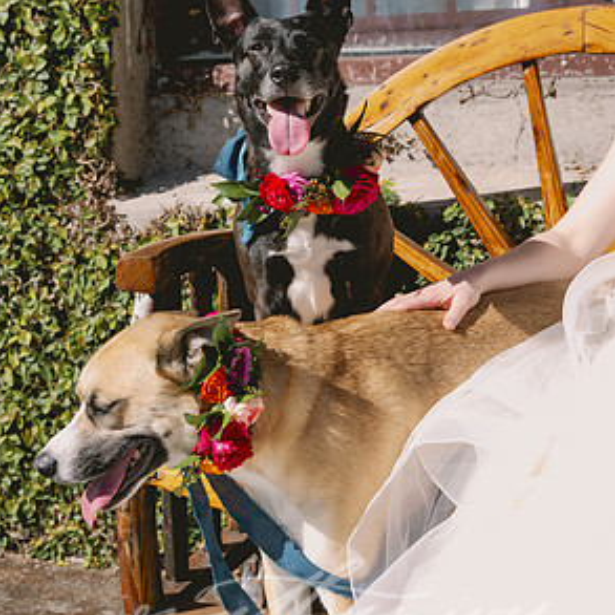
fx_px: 1206
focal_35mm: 60
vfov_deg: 28.5
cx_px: 302
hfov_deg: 28.6
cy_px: 233
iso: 100
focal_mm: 46
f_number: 5
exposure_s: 1/2500
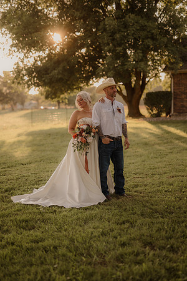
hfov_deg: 27.0
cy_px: 140
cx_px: 94
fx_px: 390
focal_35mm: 50
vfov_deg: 39.6
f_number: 2.8
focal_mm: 50
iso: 200
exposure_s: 1/640
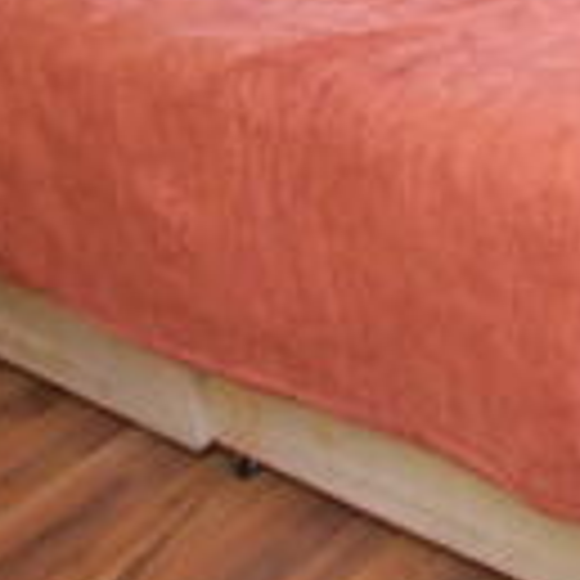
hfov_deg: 16.6
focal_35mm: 84
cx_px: 1088
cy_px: -351
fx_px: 1595
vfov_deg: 17.9
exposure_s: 1/60
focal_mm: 13
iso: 400
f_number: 4
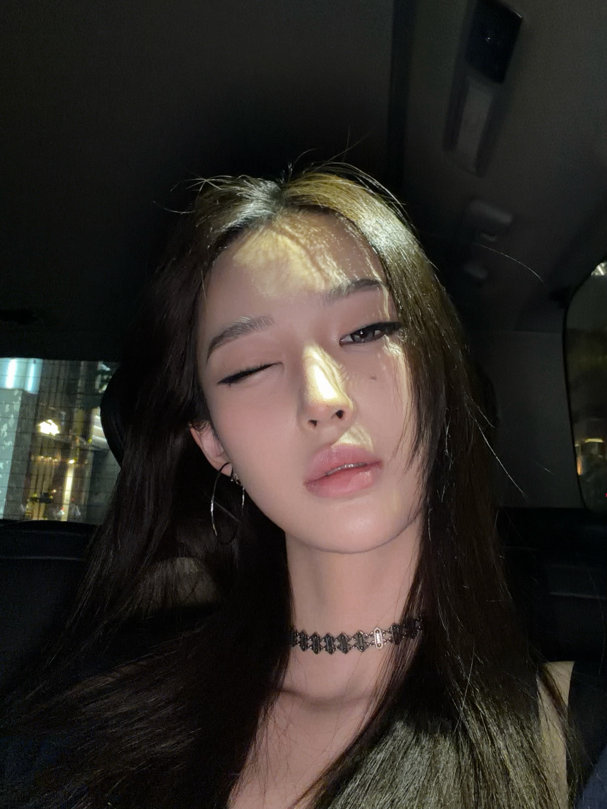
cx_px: 304
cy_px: 404
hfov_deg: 53.1
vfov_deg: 67.3
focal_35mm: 26
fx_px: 608
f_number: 1.5
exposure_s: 1/60
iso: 125
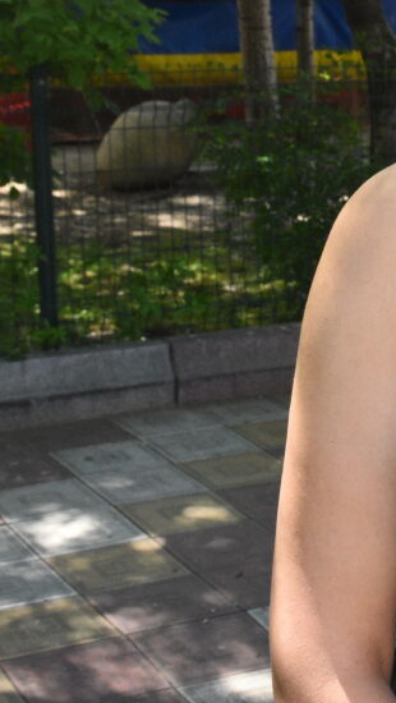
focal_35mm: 95
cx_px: 439
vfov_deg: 22.2
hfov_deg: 12.5
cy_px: 168
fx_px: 1771
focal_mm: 26
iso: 2000
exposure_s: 1/250
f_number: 10
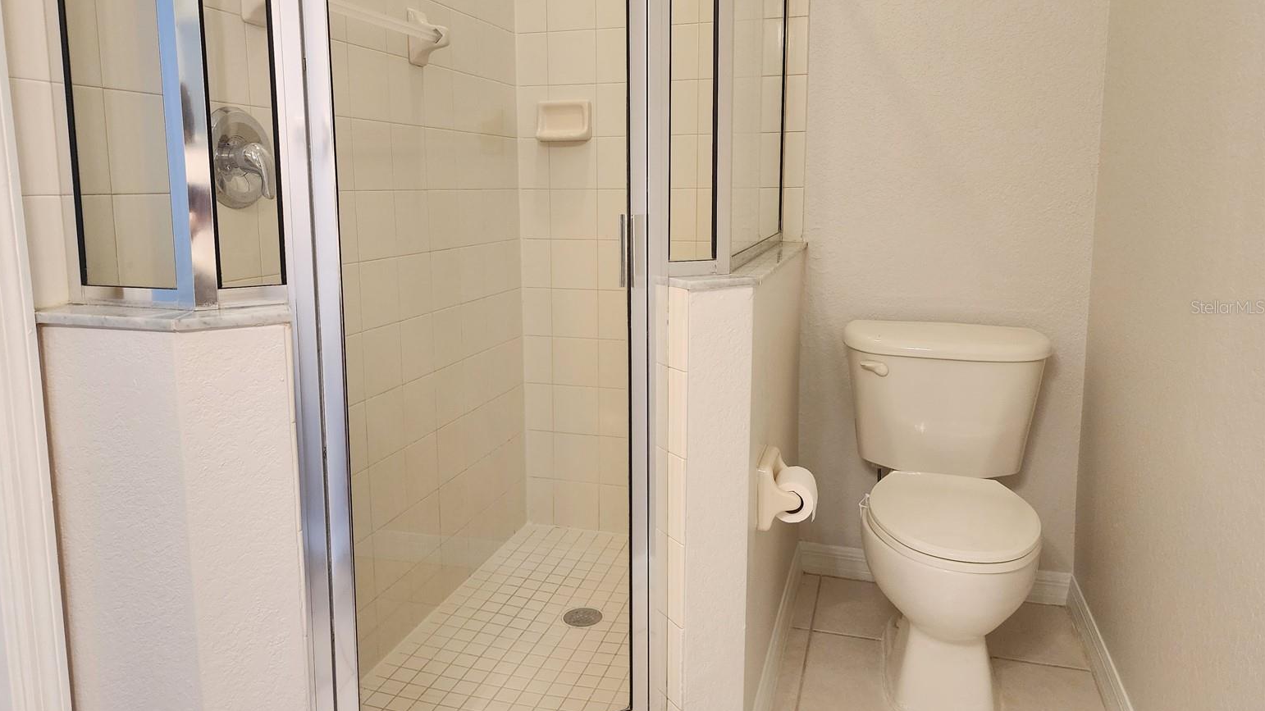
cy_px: 307
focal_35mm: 26
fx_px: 872
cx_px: 612
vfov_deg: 44.3
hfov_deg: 71.9
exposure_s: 1/120
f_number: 1.8
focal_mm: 6.4
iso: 400
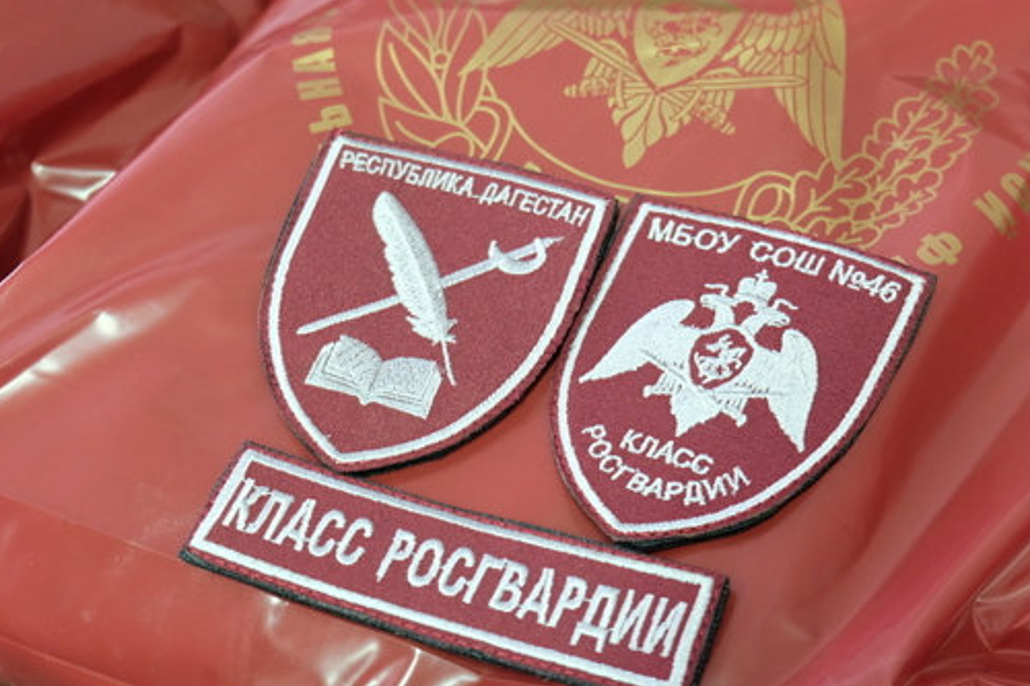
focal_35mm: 54
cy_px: 293
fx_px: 1544
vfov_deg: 25.0
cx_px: 569
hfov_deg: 36.8
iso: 800
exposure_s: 1/15
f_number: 3.2
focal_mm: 24.3
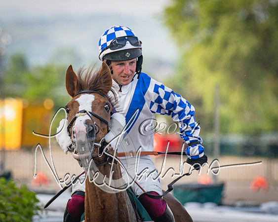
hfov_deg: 3.3
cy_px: 80
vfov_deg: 2.6
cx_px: 140
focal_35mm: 586
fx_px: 4823
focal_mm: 270
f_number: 5
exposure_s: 1/1000
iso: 400
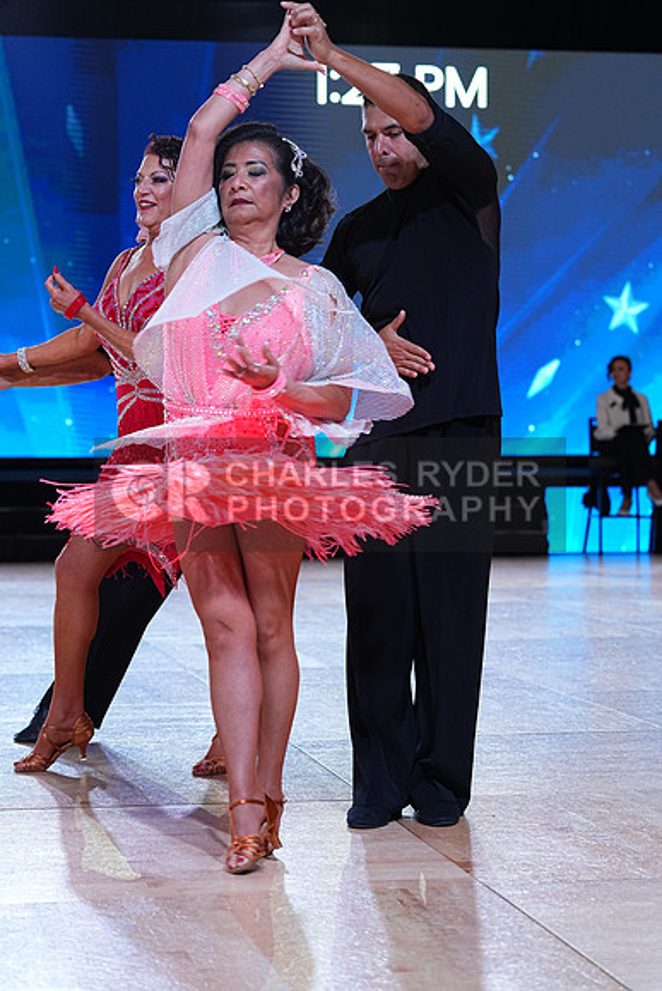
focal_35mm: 85
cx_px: 331
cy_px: 496
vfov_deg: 23.9
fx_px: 2343
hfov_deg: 16.1
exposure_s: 1/320
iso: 800
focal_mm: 85
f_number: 4
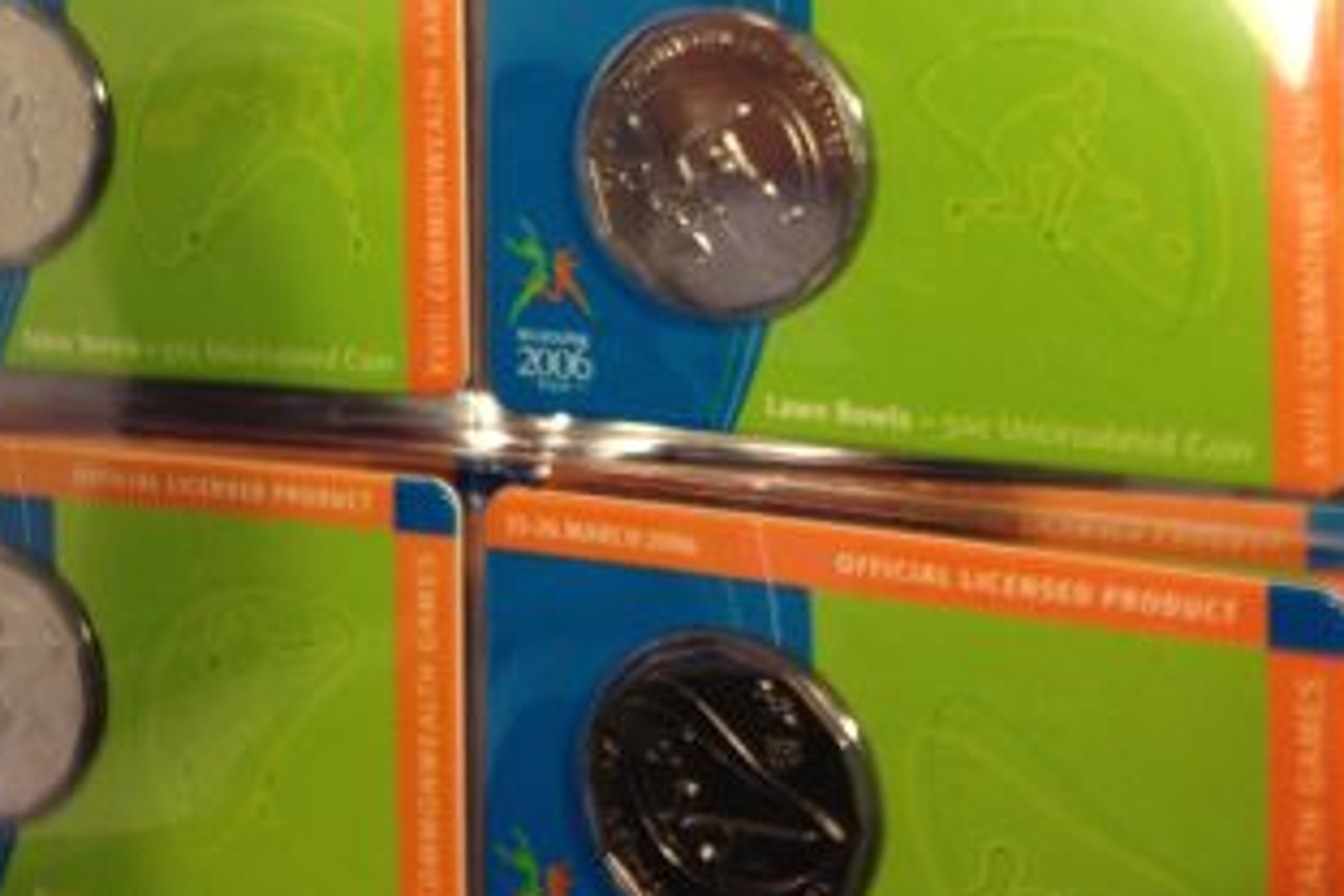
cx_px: 491
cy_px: -164
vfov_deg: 18.5
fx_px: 2613
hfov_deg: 28.7
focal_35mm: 70
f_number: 2.4
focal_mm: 4.28
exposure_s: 1/20
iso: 100
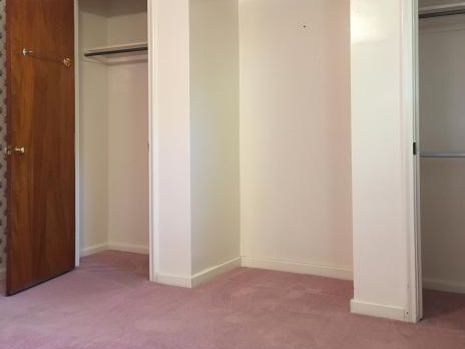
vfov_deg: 35.8
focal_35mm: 40
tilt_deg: +0.7
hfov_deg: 46.8
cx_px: 216
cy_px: 135
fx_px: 537
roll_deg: +0.4
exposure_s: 1/30
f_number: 2.2
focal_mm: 4.15
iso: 125
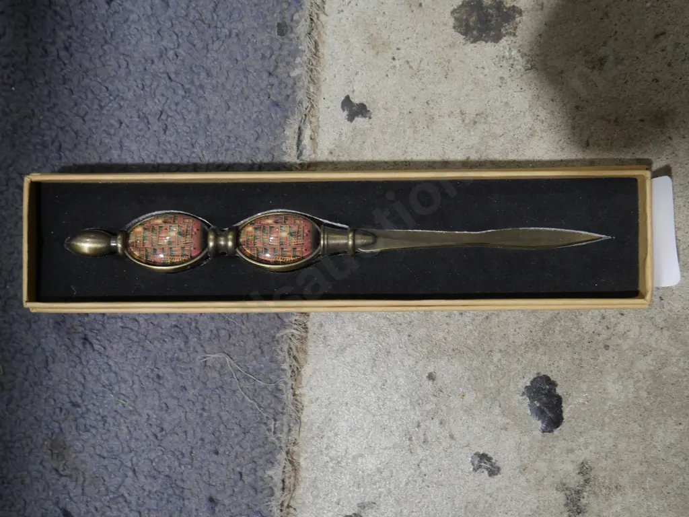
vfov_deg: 34.3
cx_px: 344
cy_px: 258
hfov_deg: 44.8
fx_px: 836
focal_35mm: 42
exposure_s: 1/60
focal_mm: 21
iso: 400
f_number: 4.6
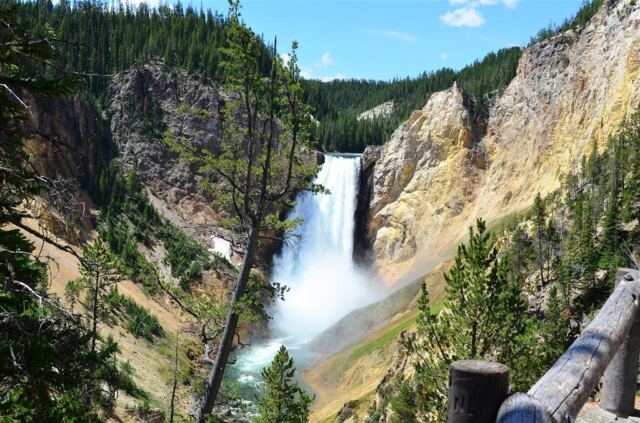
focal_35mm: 44
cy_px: 212
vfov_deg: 30.7
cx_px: 320
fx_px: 771
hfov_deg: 45.1
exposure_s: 1/400
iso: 200
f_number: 10
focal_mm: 29
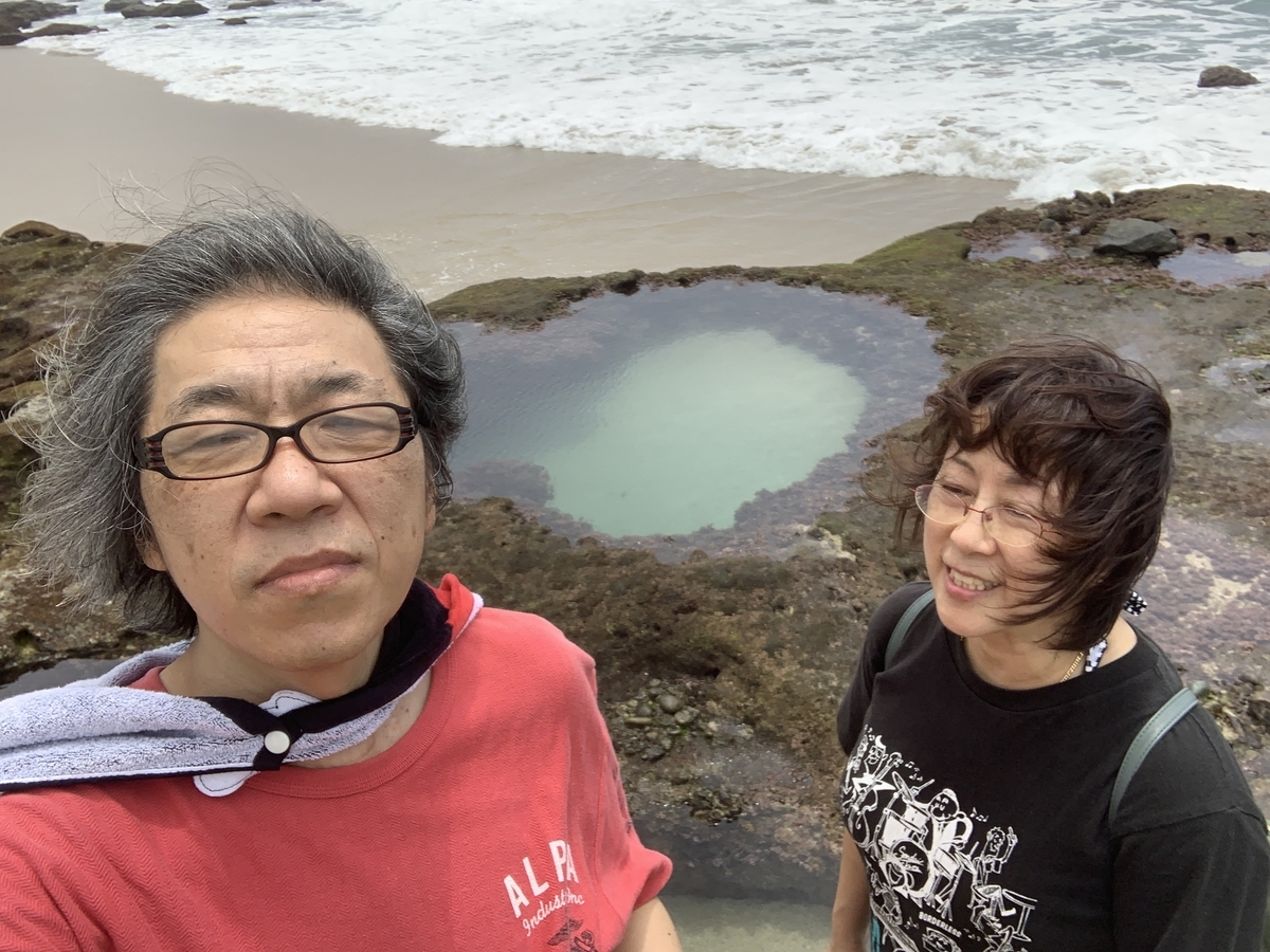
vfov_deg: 44.2
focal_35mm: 32
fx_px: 1174
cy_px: 476
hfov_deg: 56.8
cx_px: 635
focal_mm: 2.87
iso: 16
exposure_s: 1/664
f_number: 2.2
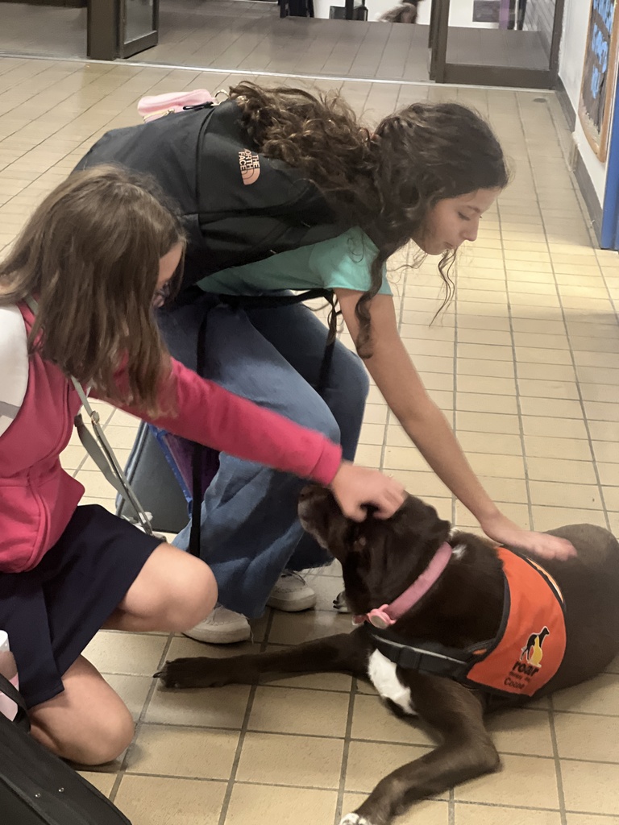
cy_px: 412
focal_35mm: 77
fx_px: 1836
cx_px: 310
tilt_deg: -16.6
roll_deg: -3.0
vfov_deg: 25.3
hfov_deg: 19.1
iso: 400
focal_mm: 9
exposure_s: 1/15
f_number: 2.8
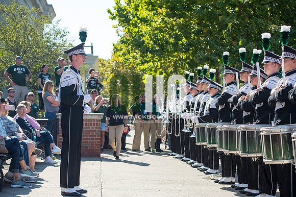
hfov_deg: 28.9
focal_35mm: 70
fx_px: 575
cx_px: 148
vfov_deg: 19.4
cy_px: 98
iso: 200
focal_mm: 70
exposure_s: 1/1000
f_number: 4.5
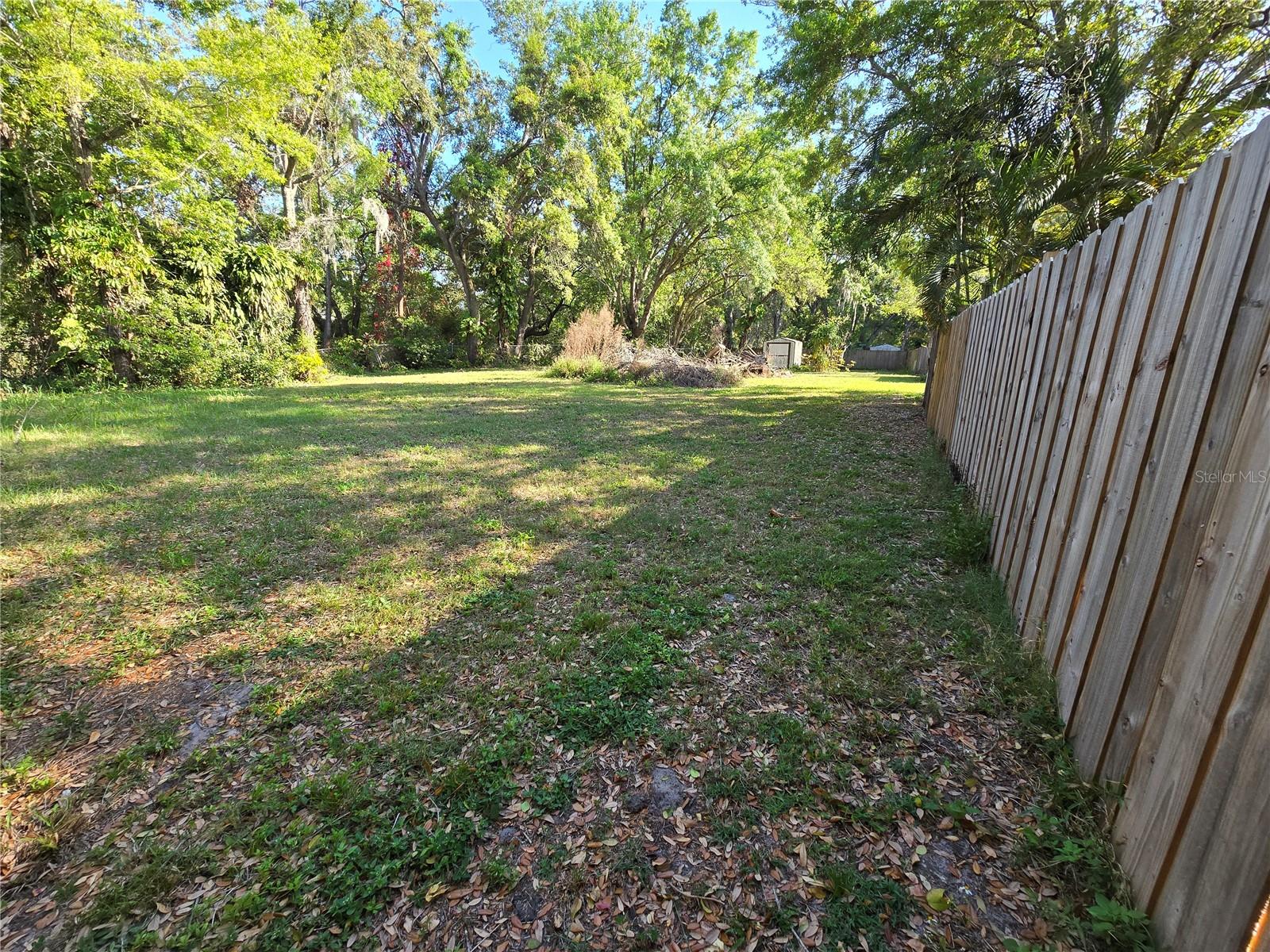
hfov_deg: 106.2
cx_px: 635
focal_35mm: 13
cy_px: 476
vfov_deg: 89.9
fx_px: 477
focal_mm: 2.2
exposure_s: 1/285
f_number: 2.2
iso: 50
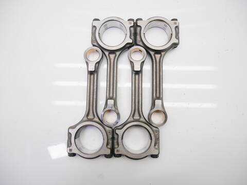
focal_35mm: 24
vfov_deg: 56.8
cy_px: 92
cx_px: 124
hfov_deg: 71.6
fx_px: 171
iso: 200
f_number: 3.5
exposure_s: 1/125
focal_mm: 12
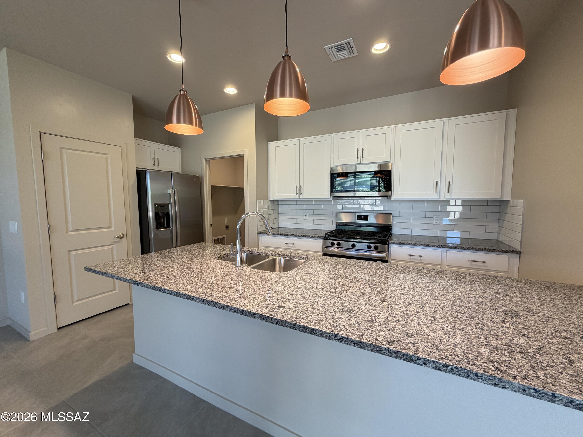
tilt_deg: -4.9
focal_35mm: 14
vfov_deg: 85.7
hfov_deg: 102.1
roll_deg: +0.7
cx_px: 292
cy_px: 218
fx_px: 236
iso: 250
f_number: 2.2
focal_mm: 2.22
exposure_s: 1/120
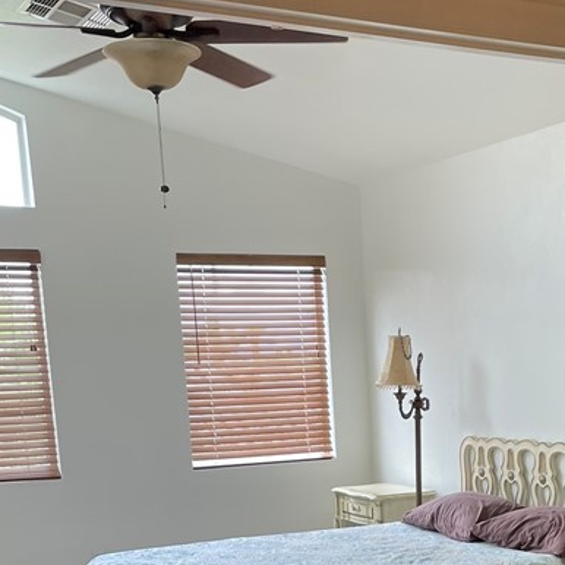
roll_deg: +1.5
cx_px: 436
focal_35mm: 61
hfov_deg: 27.7
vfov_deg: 26.4
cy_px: 584
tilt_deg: -9.2
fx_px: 1126
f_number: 1.6
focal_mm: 4.2
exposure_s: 1/120
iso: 125
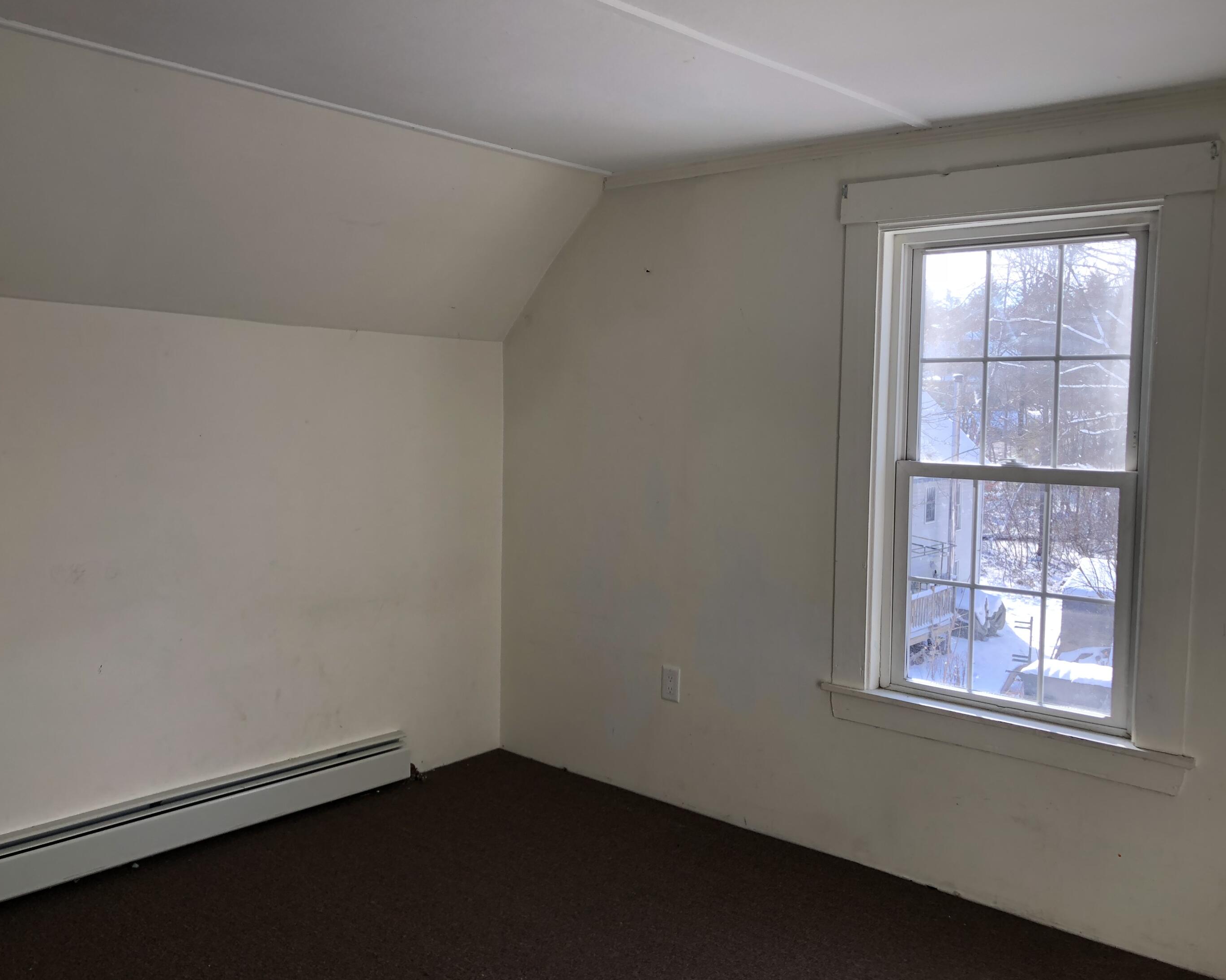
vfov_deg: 47.1
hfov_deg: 57.2
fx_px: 1125
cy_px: 487
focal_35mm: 31
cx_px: 618
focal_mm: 3.99
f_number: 1.8
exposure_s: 1/122
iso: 25
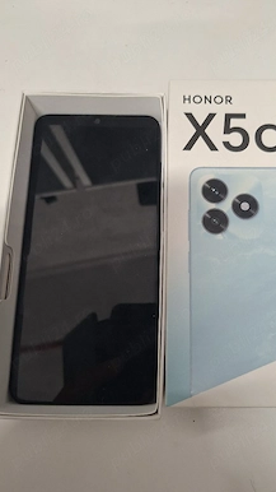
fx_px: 338
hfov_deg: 43.9
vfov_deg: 71.9
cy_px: 254
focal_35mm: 26
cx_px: 176
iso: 320
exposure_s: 1/100
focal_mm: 5.54
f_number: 1.8
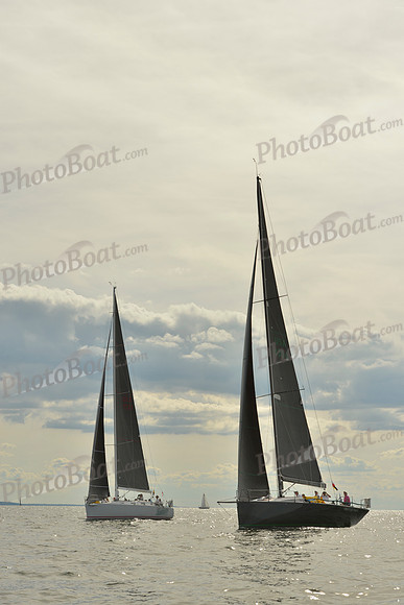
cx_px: 202
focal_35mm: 78
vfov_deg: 26.0
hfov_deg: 17.5
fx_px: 1312
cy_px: 302
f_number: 10
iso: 200
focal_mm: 78
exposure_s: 1/1000
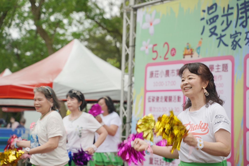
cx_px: 124
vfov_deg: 18.2
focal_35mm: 75
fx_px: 519
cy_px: 83
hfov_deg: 27.0
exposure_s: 1/160
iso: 125
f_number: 4
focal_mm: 75
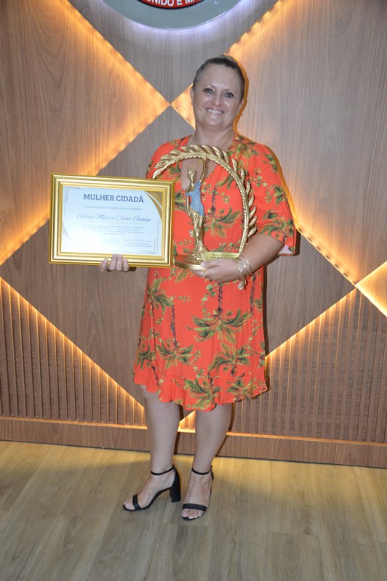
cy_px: 290
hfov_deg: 34.2
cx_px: 194
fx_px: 630
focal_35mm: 39
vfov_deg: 49.6
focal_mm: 26
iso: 720
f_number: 4
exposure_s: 1/60
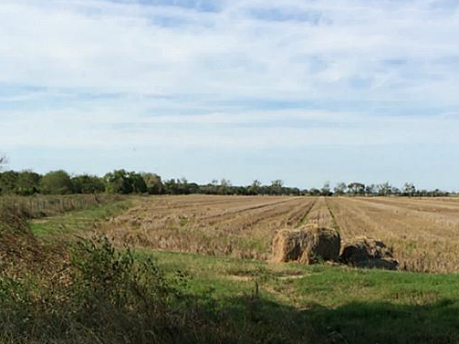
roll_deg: +0.1
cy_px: 311
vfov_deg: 24.1
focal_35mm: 59
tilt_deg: -8.7
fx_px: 782
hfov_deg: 32.7
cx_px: 209
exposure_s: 1/2160
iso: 32
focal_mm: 4.15
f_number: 2.2
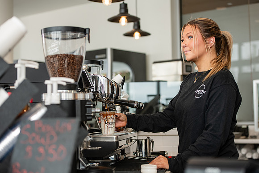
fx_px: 504
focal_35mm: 70
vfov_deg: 19.5
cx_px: 130
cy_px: 86
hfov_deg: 28.8
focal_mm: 70
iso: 500
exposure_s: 1/200
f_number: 3.5
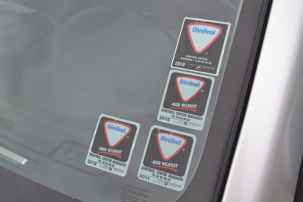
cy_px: 101
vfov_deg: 34.2
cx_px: 152
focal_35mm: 39
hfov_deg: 49.6
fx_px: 328
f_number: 5.6
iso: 400
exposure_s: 1/125
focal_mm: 26
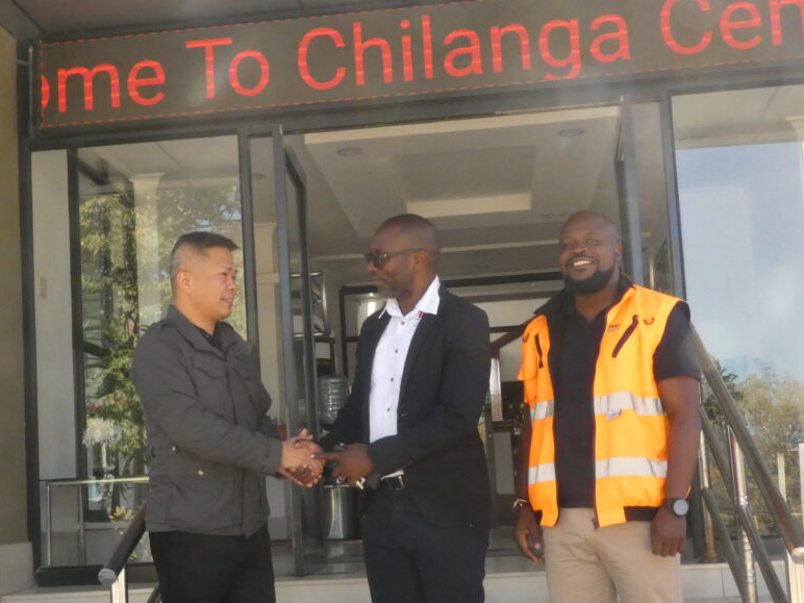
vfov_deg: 25.6
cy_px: 362
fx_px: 1324
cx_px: 319
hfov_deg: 33.7
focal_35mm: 57
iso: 800
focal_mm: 7.8
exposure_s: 1/250
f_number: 7.1
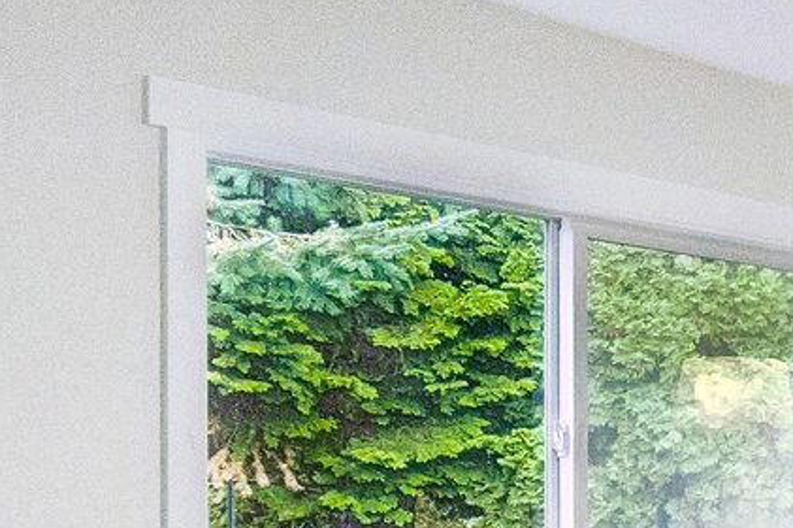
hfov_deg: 18.6
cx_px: 1565
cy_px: 495
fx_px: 1607
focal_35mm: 73
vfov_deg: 18.3
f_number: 8
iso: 2500
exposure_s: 1/30
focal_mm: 10
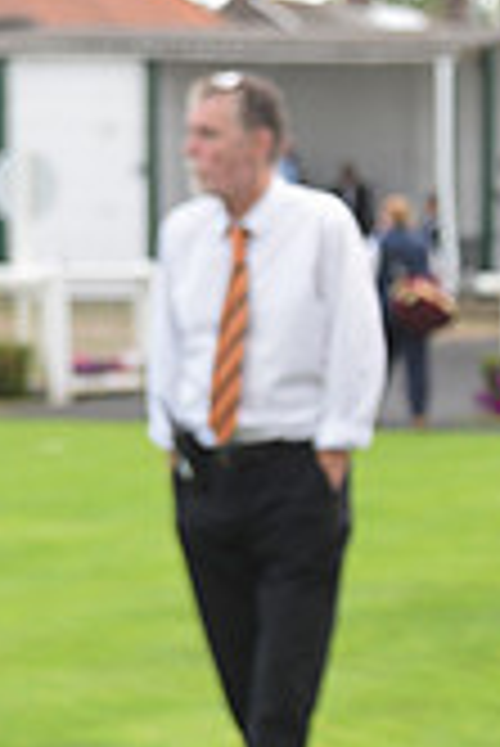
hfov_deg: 5.5
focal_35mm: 244
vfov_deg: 8.4
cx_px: 1189
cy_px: 551
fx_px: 5072
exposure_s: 1/400
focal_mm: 70
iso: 400
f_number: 5.6
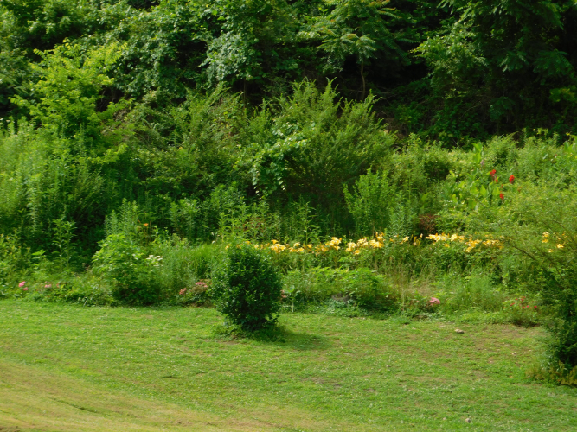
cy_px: 216
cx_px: 288
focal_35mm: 91
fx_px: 1517
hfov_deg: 21.5
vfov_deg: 16.2
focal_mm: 16.1
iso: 125
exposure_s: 1/320
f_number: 4.5
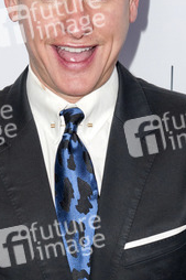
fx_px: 636
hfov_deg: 16.6
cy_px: 76
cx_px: 81
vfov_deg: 24.5
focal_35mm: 82
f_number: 4.5
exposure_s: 1/400
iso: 500
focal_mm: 52
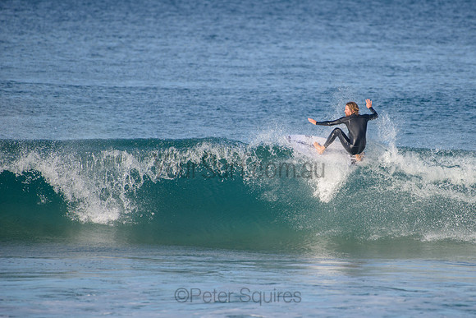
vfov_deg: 2.2
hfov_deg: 3.4
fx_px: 8110
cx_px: 292
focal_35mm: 613
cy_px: 153
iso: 200
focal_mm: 500
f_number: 5.6
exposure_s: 1/2000
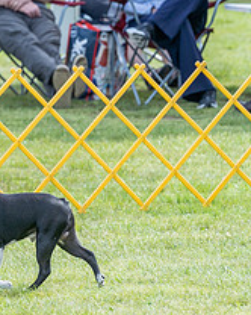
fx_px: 4631
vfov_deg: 3.9
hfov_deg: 3.1
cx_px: -85
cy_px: 33
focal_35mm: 498
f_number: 5.6
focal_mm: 164
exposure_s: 1/1250
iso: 500
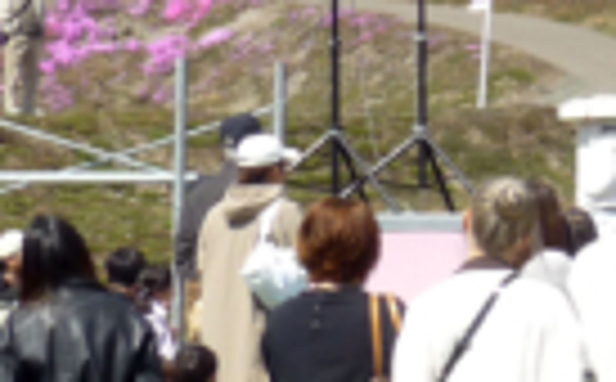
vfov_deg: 3.4
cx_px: 1102
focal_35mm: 382
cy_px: -216
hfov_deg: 5.4
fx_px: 6400
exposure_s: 1/400
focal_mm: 13.6
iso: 100
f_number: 4.4
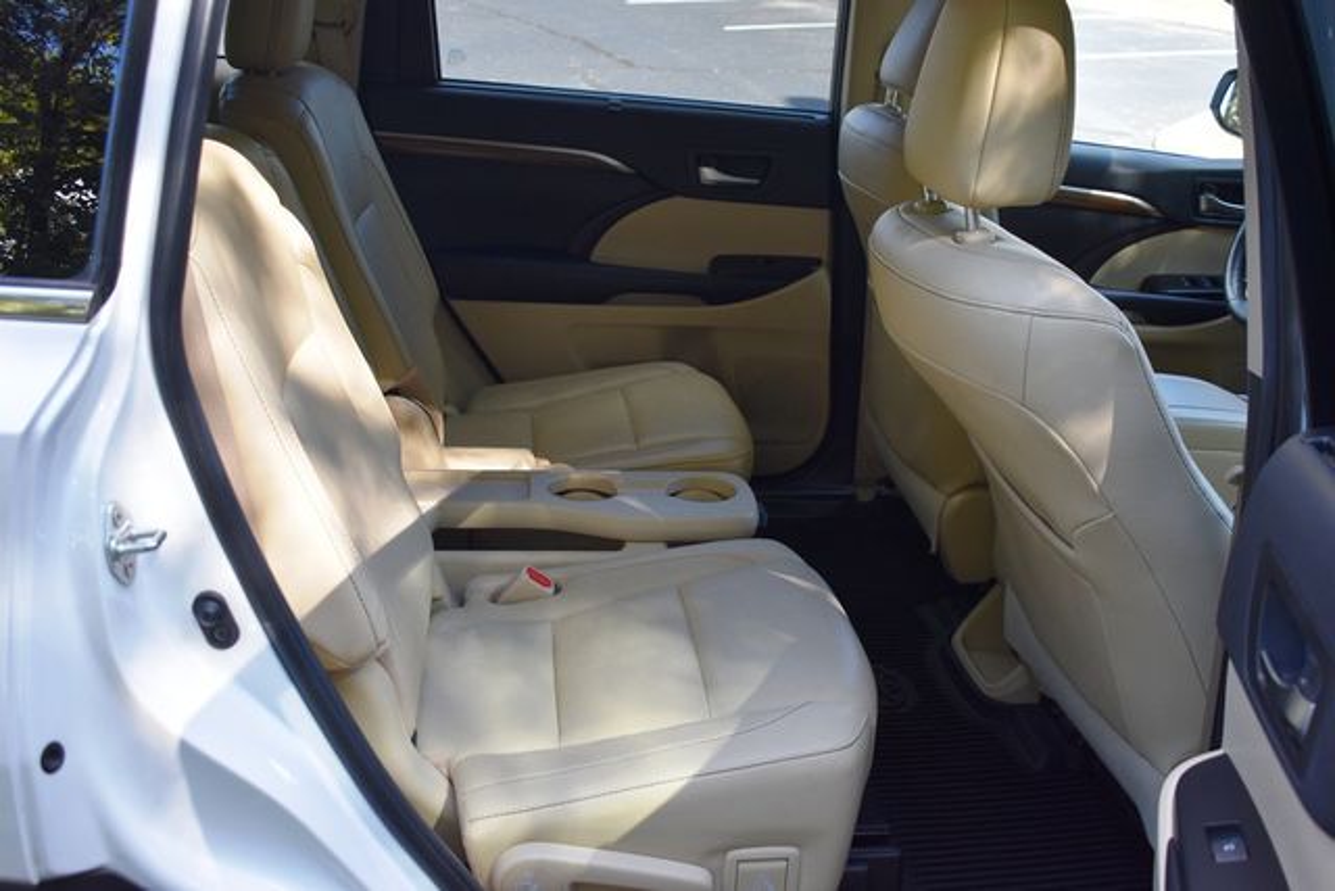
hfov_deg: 53.1
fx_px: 1335
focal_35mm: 36
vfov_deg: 36.9
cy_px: 446
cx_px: 668
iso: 400
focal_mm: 24
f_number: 4.5
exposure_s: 1/250
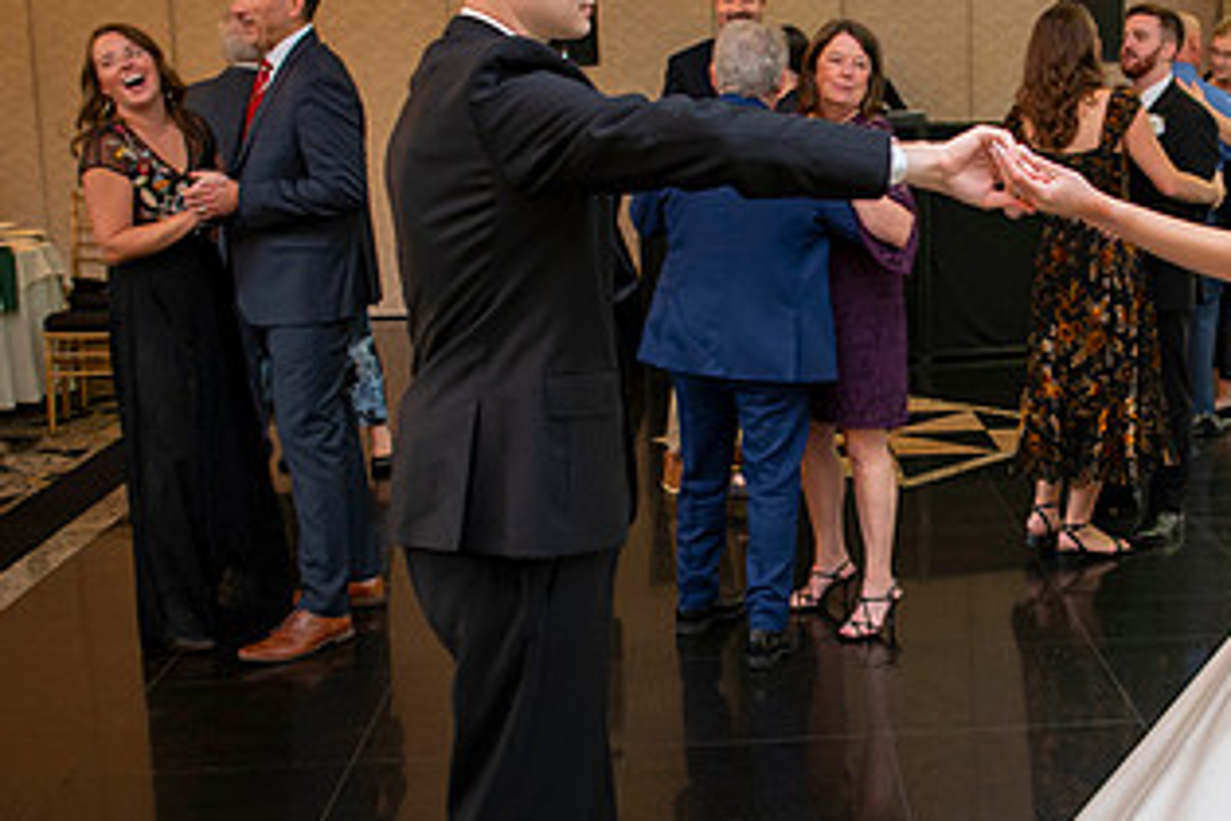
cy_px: 388
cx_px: 991
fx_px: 1778
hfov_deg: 36.8
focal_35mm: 52
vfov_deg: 26.0
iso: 800
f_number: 2.8
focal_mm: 24
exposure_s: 1/100
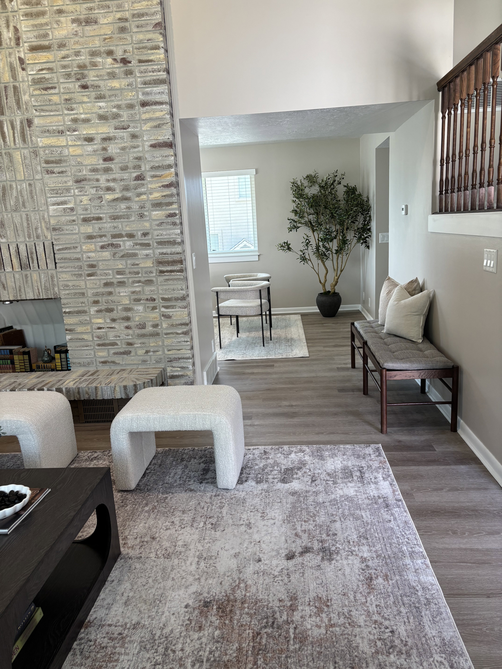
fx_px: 503
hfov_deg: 53.1
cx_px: 251
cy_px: 334
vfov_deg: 67.3
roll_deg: +3.0
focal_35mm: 26
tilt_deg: -12.3
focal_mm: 5.96
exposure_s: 1/120
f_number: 1.6
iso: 100
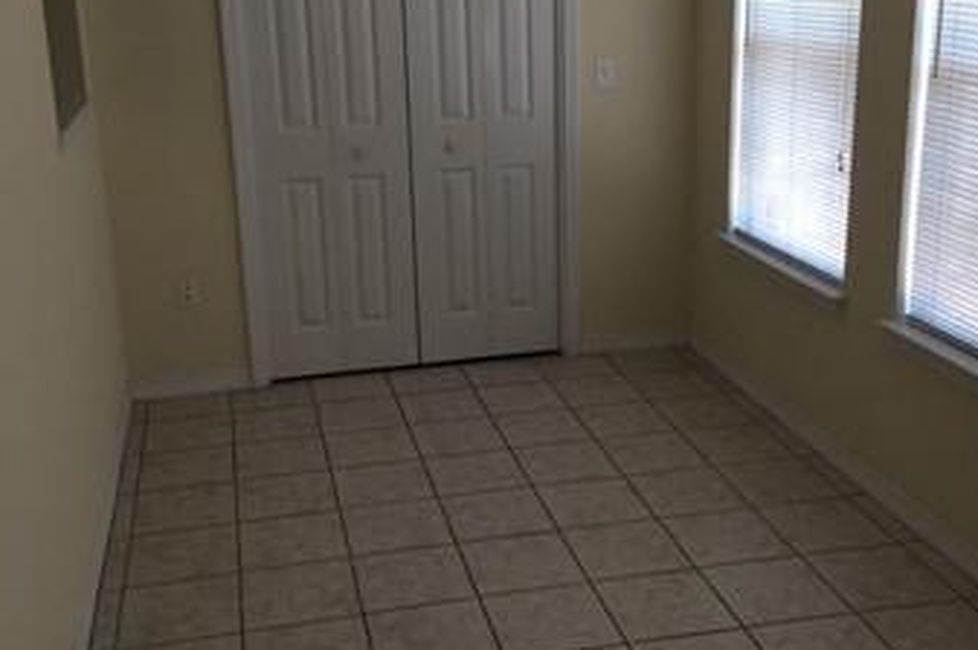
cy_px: 287
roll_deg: +1.3
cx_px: 499
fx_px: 1167
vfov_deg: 31.1
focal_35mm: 43
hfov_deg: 45.5
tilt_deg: -15.2
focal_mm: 4.15
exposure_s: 1/40
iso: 40
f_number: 2.2
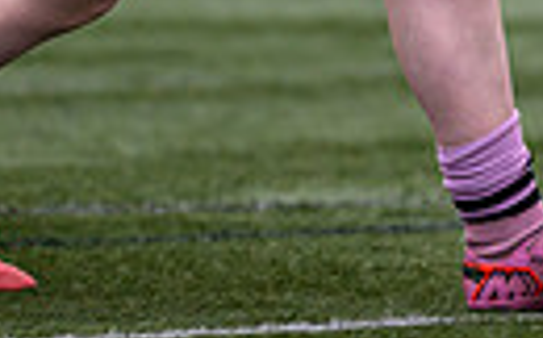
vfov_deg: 0.7
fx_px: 29305
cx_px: 1053
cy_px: -465
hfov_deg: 1.1
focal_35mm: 1982
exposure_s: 1/1600
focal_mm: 400
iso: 640
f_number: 3.5
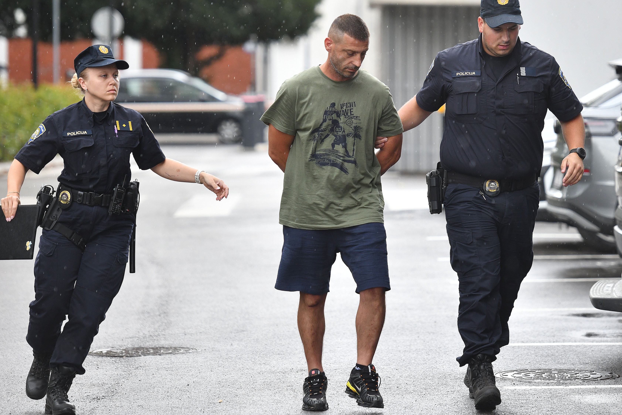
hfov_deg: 10.8
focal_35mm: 190
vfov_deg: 7.2
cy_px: 195
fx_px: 3283
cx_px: 316
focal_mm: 160
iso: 800
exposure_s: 1/800
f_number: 5
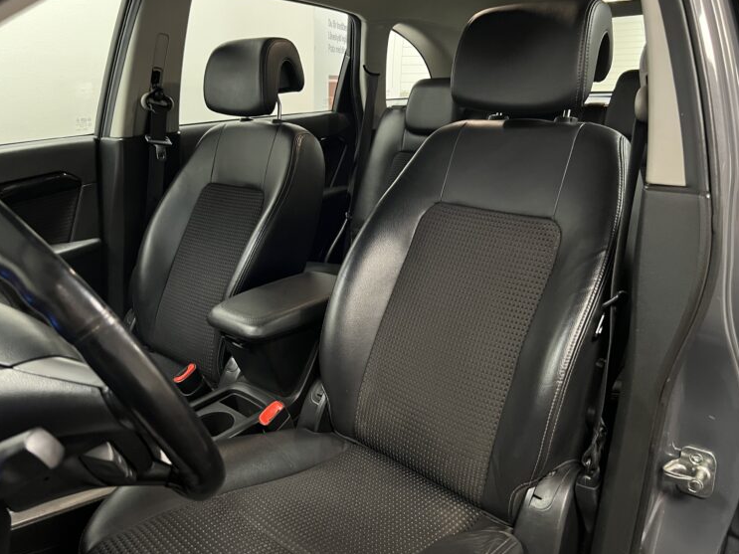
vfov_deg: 49.7
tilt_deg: -17.9
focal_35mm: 28
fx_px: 598
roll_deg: +0.1
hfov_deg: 63.4
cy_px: 275
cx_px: 362
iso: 400
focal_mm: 5.7
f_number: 1.5
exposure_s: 1/33
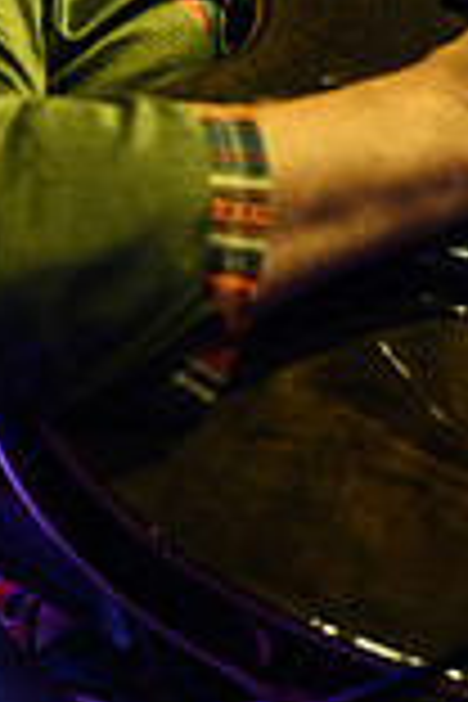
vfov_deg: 5.1
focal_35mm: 404
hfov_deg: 3.4
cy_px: -194
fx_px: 7877
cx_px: 356
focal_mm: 140
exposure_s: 1/100
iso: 6400
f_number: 2.8
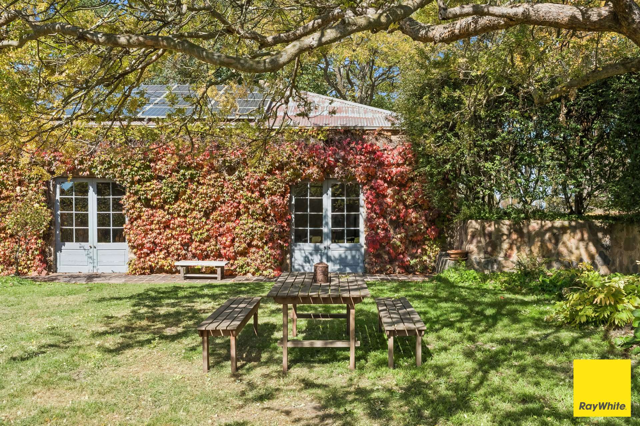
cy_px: 213
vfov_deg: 41.1
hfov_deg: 58.7
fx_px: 569
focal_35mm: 32
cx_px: 320
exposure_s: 1/100
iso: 500
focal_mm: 32
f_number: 18
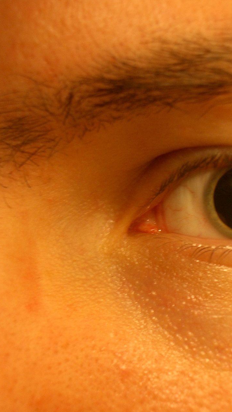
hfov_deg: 17.7
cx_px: 143
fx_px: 744
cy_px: 206
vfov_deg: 31.0
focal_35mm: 68
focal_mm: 10.2
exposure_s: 1/20
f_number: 3.5
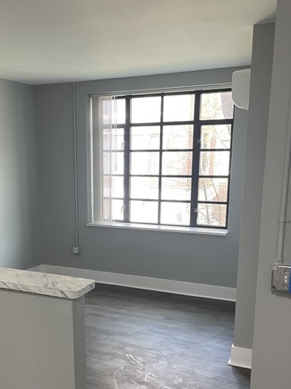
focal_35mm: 40
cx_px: 101
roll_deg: +0.8
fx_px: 449
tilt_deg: -10.0
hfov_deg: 35.6
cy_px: 243
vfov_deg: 46.4
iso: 80
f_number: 1.6
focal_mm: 4.2
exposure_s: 1/60
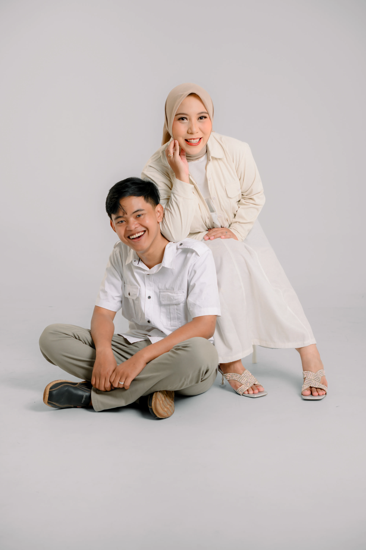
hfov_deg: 27.0
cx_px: 183
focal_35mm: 50
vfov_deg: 39.6
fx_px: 763
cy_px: 275
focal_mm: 50
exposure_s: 1/125
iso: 125
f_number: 4
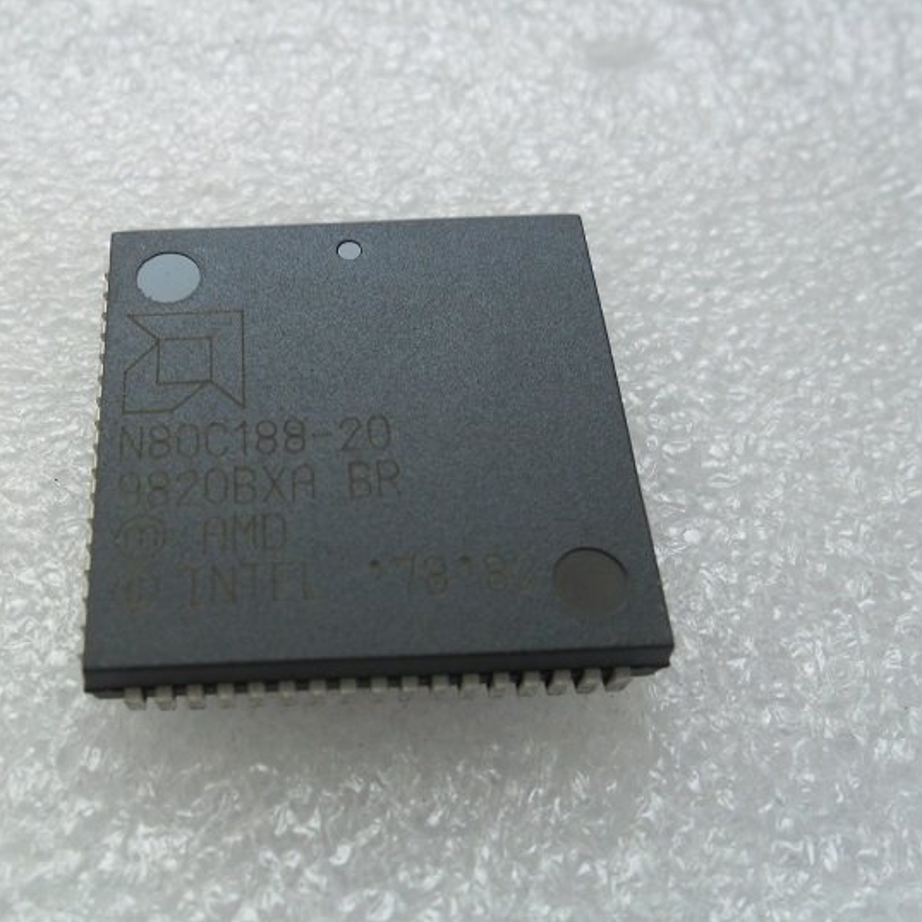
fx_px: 964
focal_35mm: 32
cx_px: 314
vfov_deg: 51.1
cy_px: 460
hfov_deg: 50.3
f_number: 3.5
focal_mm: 4.9
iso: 100
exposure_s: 1/56
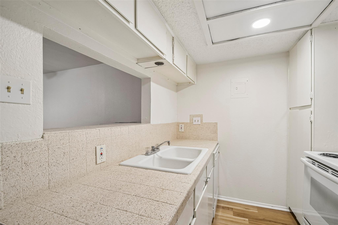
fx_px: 141
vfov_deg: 77.3
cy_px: 112
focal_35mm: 15
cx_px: 169
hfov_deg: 100.4
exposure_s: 1/15
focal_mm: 10
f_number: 8
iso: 400
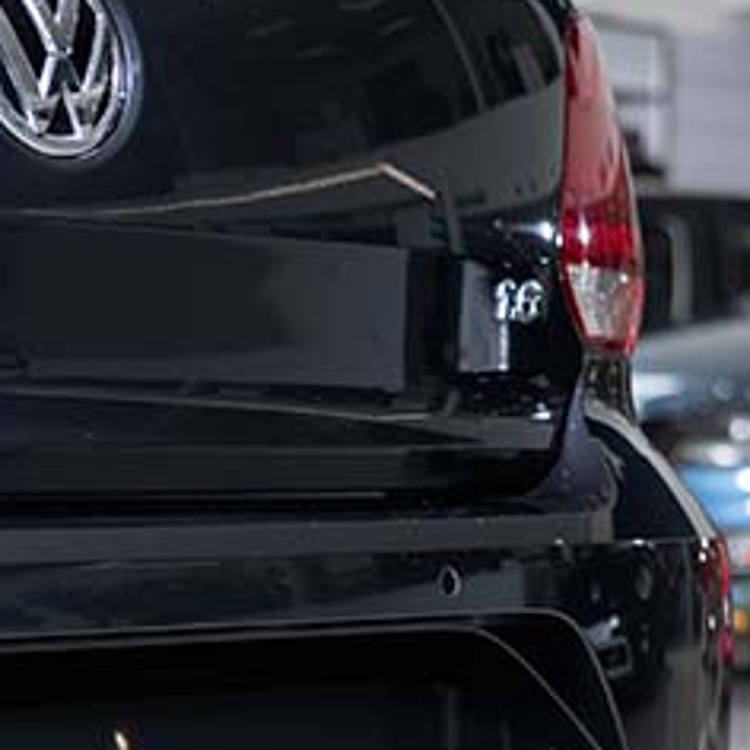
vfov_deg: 10.4
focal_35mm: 166
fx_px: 4069
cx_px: 1236
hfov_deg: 10.1
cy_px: -16
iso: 160
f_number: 2.8
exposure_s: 1/320
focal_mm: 48
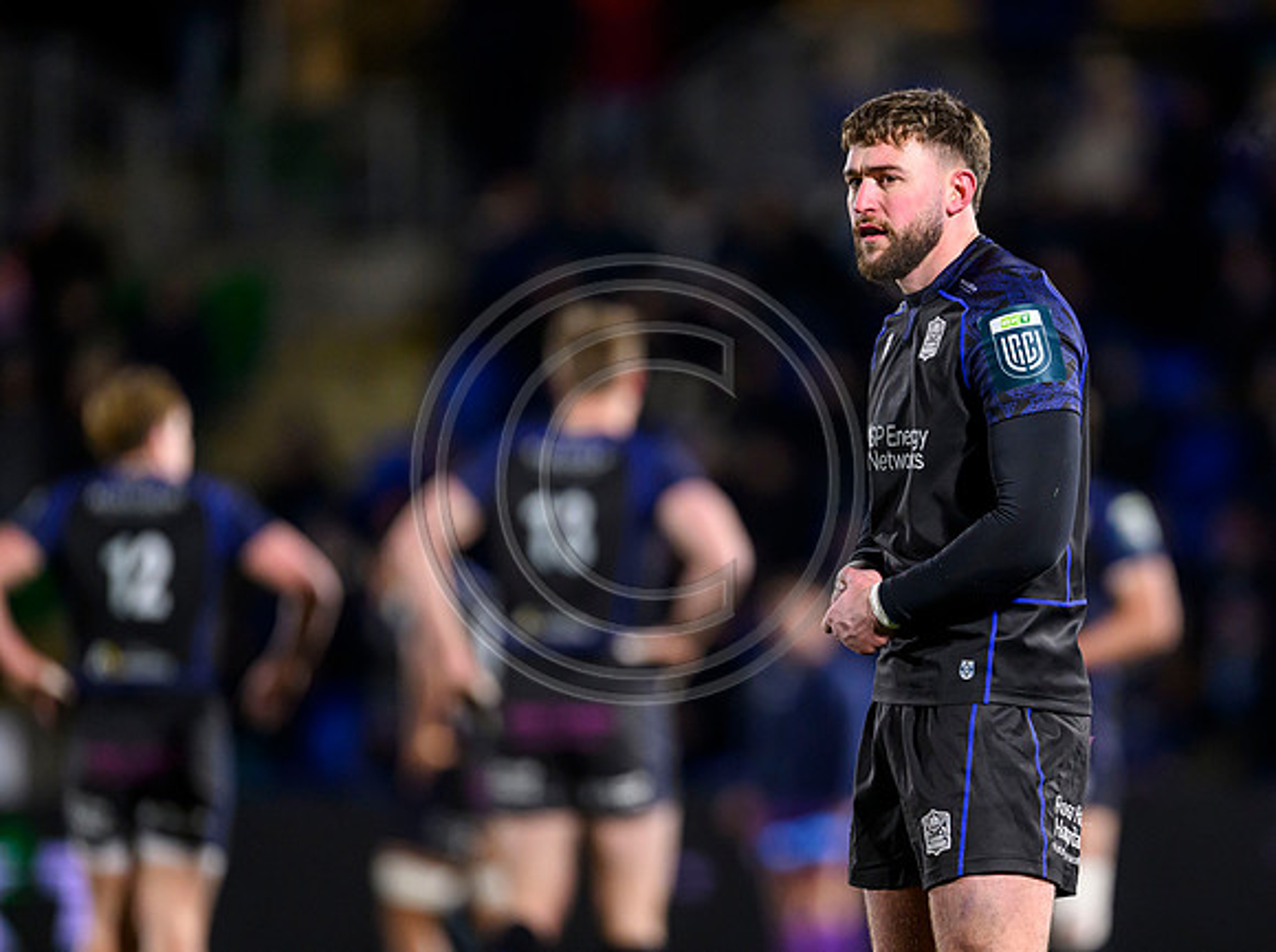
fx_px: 20497
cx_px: 922
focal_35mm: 557
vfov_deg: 2.7
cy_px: 529
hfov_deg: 3.6
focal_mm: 400
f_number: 3.2
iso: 4000
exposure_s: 1/1250
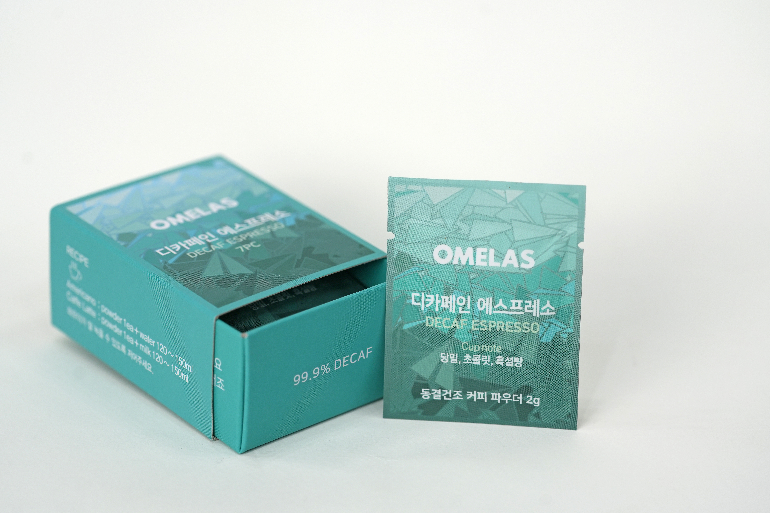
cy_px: 256
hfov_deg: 18.6
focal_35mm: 110
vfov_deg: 12.5
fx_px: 2353
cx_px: 385
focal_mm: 110
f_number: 4
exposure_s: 1/125
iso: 320
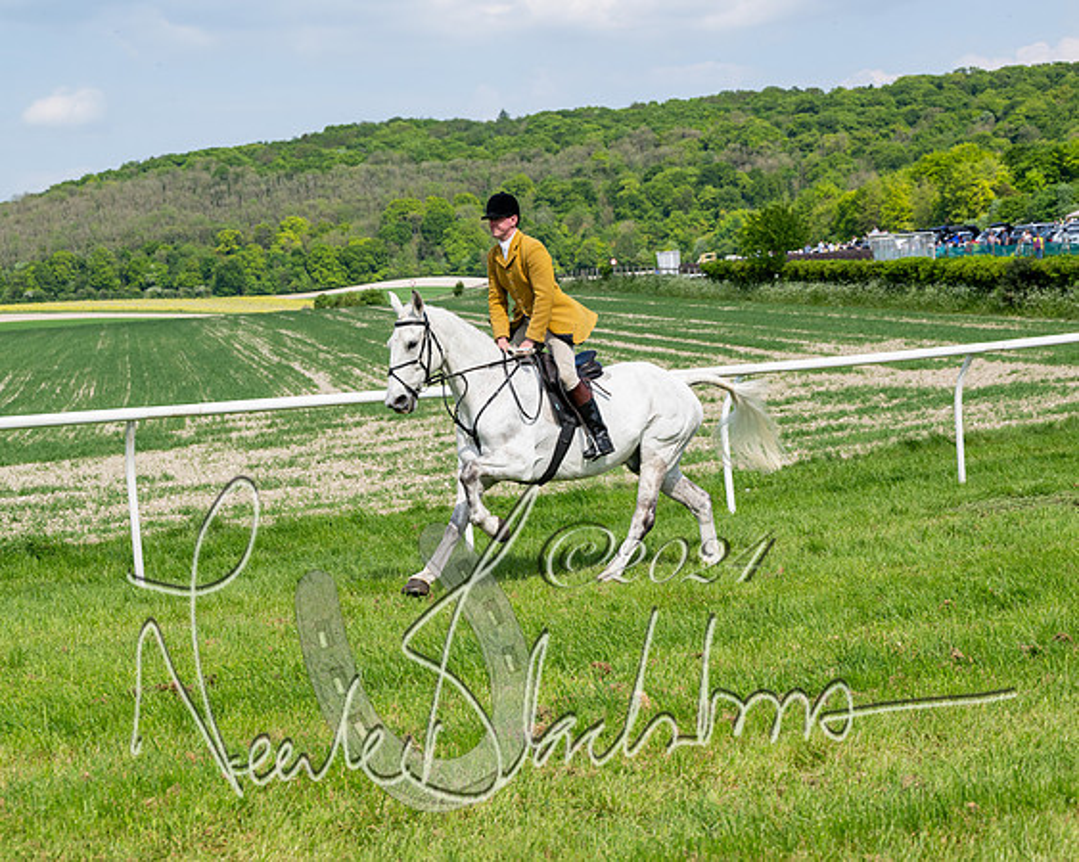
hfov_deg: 24.2
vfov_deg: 19.4
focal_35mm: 79
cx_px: 540
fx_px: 2518
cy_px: 431
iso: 200
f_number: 5.6
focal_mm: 70
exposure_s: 1/1600
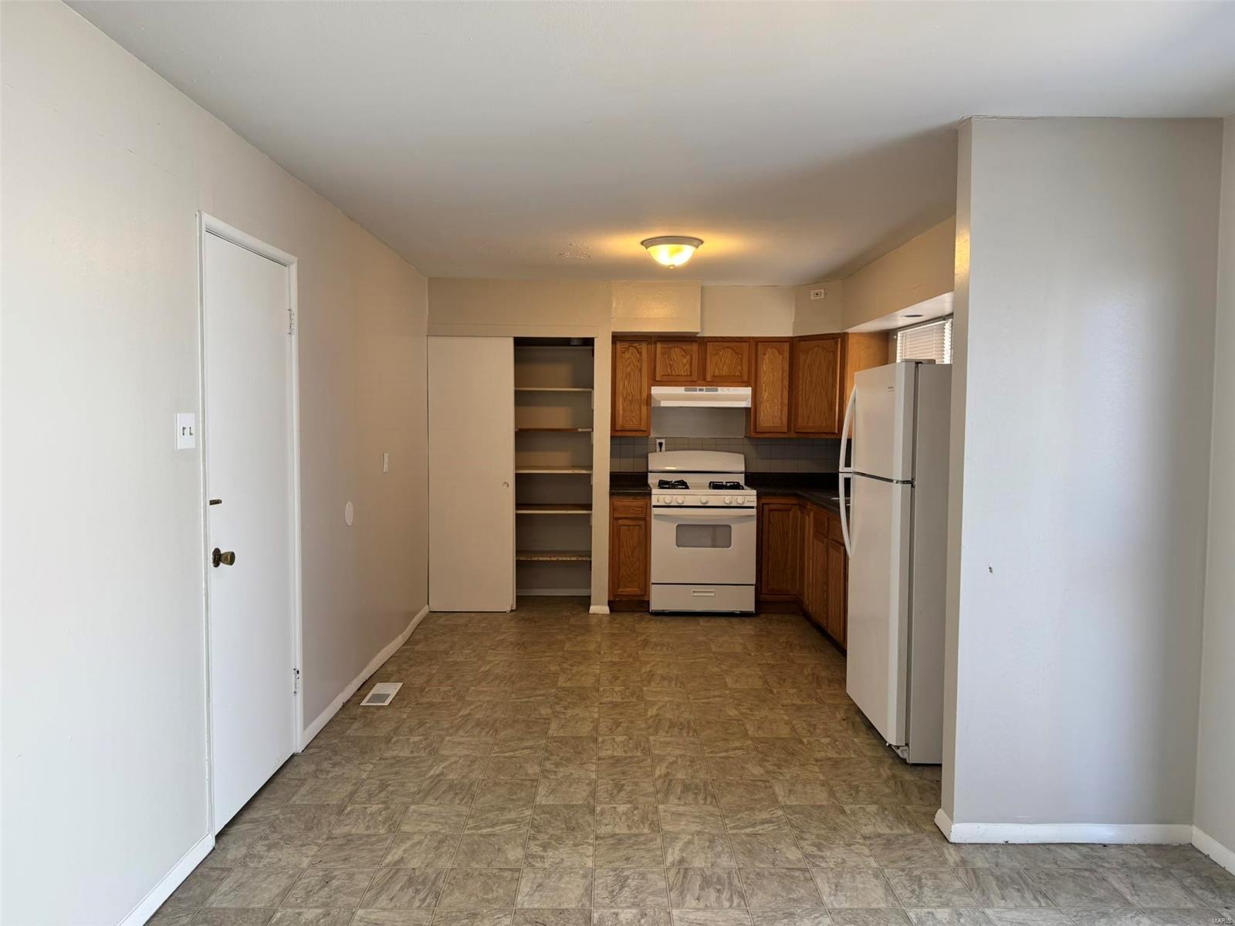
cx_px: 618
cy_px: 463
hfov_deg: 71.6
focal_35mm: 24
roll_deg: -0.7
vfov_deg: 56.8
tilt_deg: -3.4
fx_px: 856
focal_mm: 6.76
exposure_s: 1/120
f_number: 1.78
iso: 100
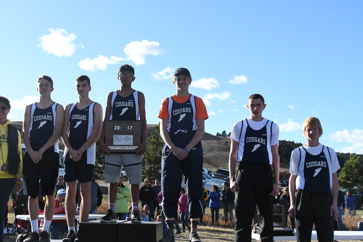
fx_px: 575
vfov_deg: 23.8
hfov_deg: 35.0
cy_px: 126
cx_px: 150
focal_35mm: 57
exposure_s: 1/4000
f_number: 8
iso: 2500
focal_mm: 32
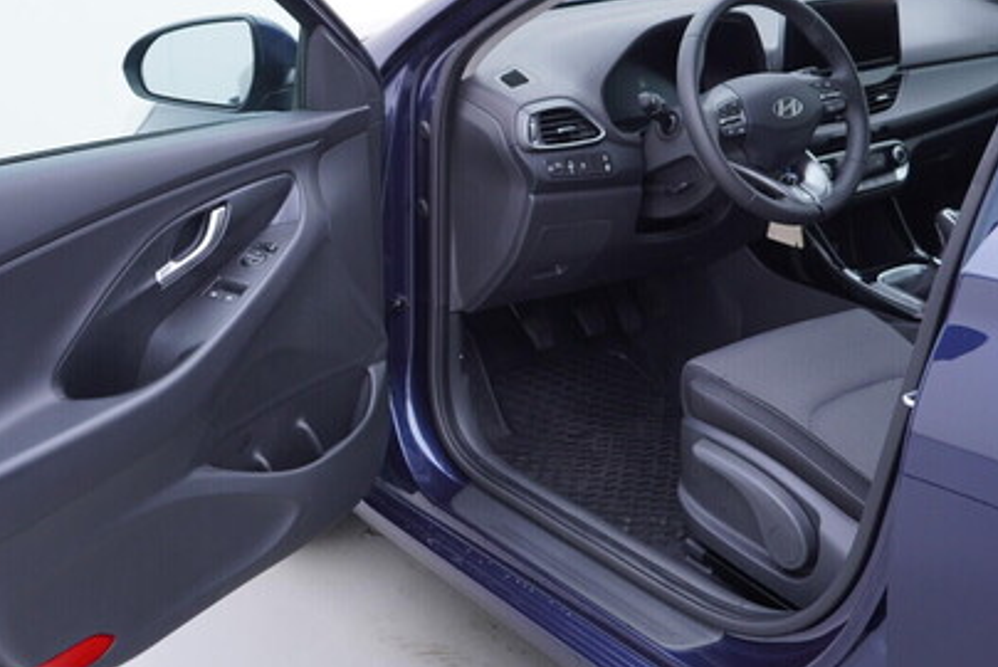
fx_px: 1359
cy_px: 219
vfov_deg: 27.4
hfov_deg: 40.1
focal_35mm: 49
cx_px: 378
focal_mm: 24
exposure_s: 1/50
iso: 125
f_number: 3.2
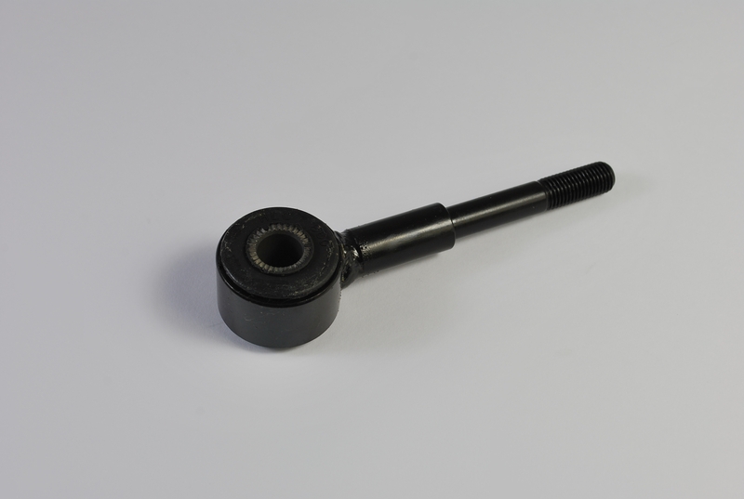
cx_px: 372
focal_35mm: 60
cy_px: 250
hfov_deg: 33.3
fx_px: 1243
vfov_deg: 22.7
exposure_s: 1/30
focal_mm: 40
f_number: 9
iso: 125
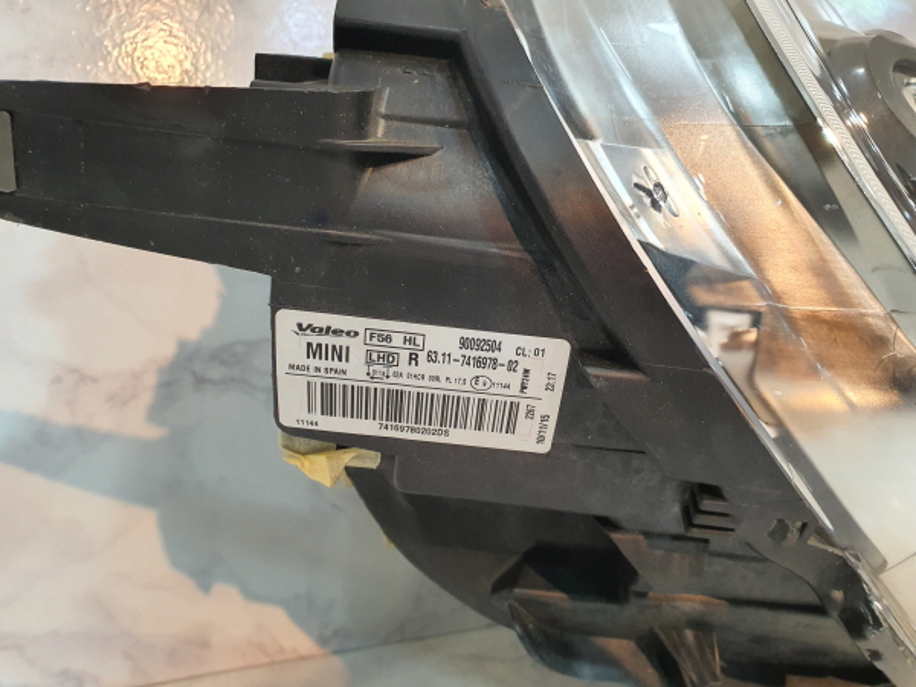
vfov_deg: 53.1
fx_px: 688
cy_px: 344
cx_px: 458
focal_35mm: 26
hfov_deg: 67.3
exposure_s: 1/120
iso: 200
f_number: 2.4
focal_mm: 4.3
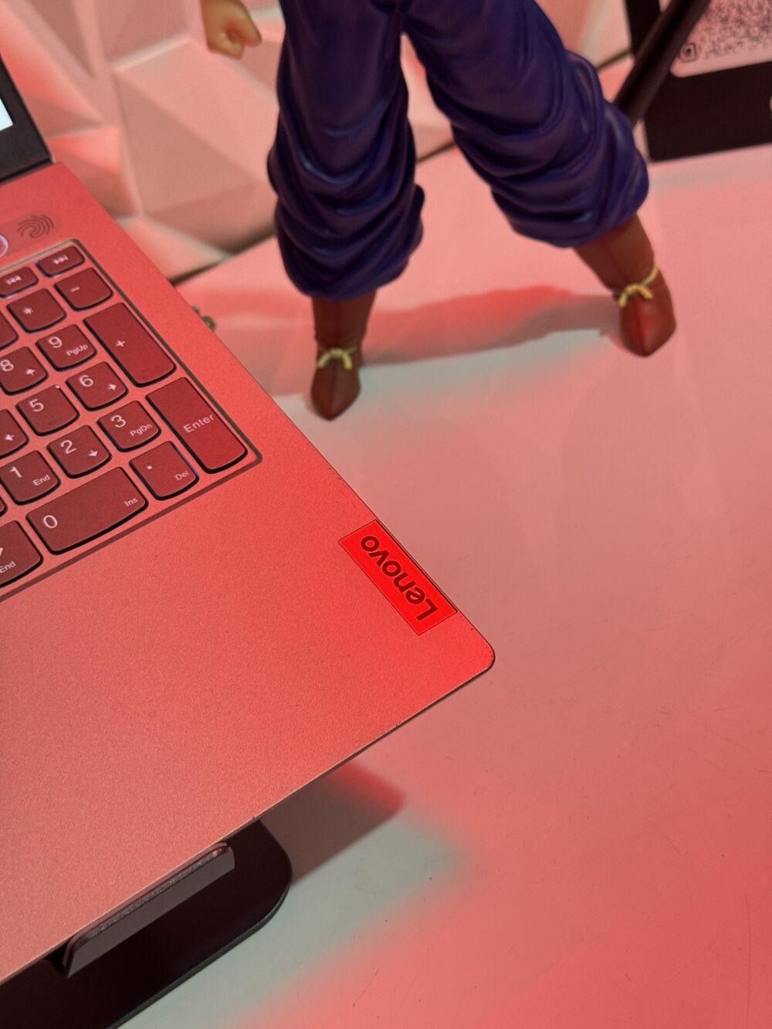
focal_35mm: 48
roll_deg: +17.8
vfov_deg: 39.7
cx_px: 386
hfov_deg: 30.3
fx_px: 1427
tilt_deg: -32.0
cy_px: 514
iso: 250
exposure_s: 1/50
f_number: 1.78
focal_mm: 6.76
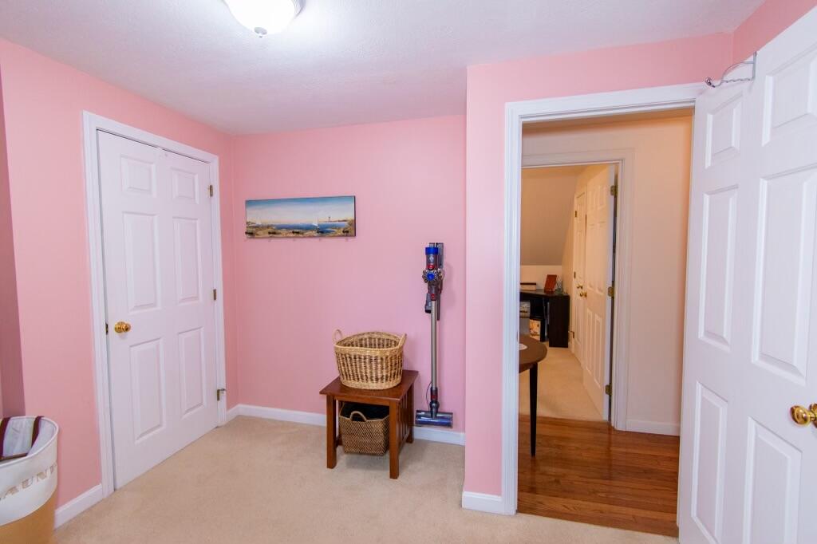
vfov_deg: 77.3
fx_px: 340
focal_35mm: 15
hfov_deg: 100.4
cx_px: 408
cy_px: 272
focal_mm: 10
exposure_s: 1/60
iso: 640
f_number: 4.5
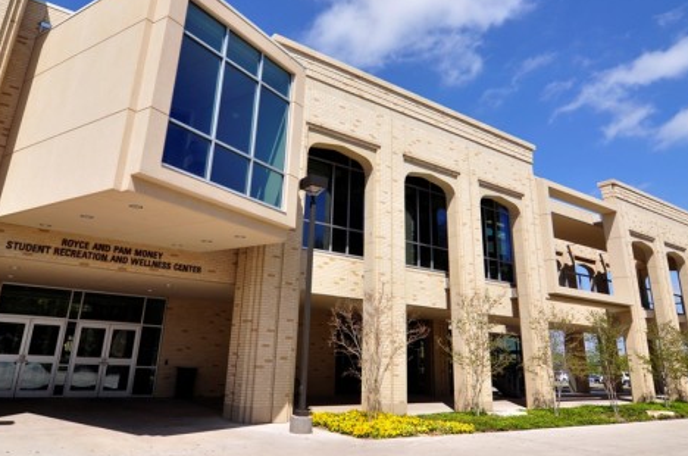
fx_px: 458
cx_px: 345
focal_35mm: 24
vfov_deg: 52.5
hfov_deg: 73.9
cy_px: 177
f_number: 9
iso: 200
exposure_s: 1/500
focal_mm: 12
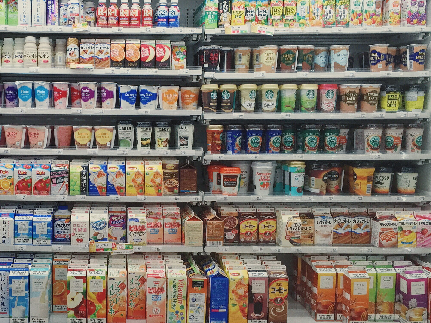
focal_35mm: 47
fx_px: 585
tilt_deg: -7.0
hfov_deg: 39.3
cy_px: 174
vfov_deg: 30.9
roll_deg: -0.4
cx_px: 107
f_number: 2.2
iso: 40
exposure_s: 1/120
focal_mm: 4.15
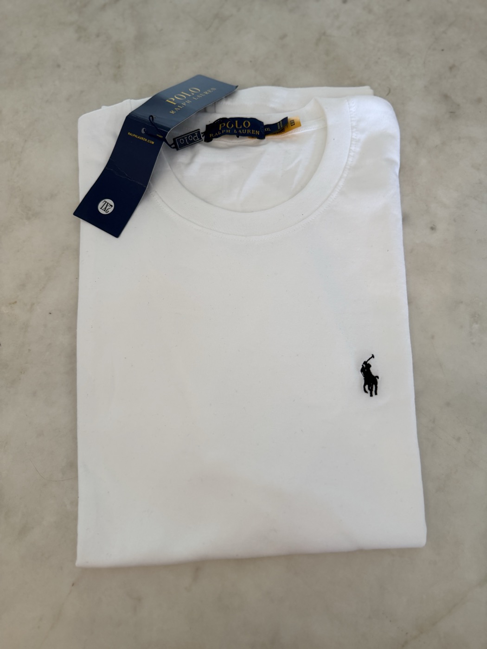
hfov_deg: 56.8
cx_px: 244
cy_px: 324
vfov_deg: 71.6
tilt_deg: -71.8
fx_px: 450
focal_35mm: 24
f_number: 1.78
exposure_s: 1/120
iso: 160
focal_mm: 6.76
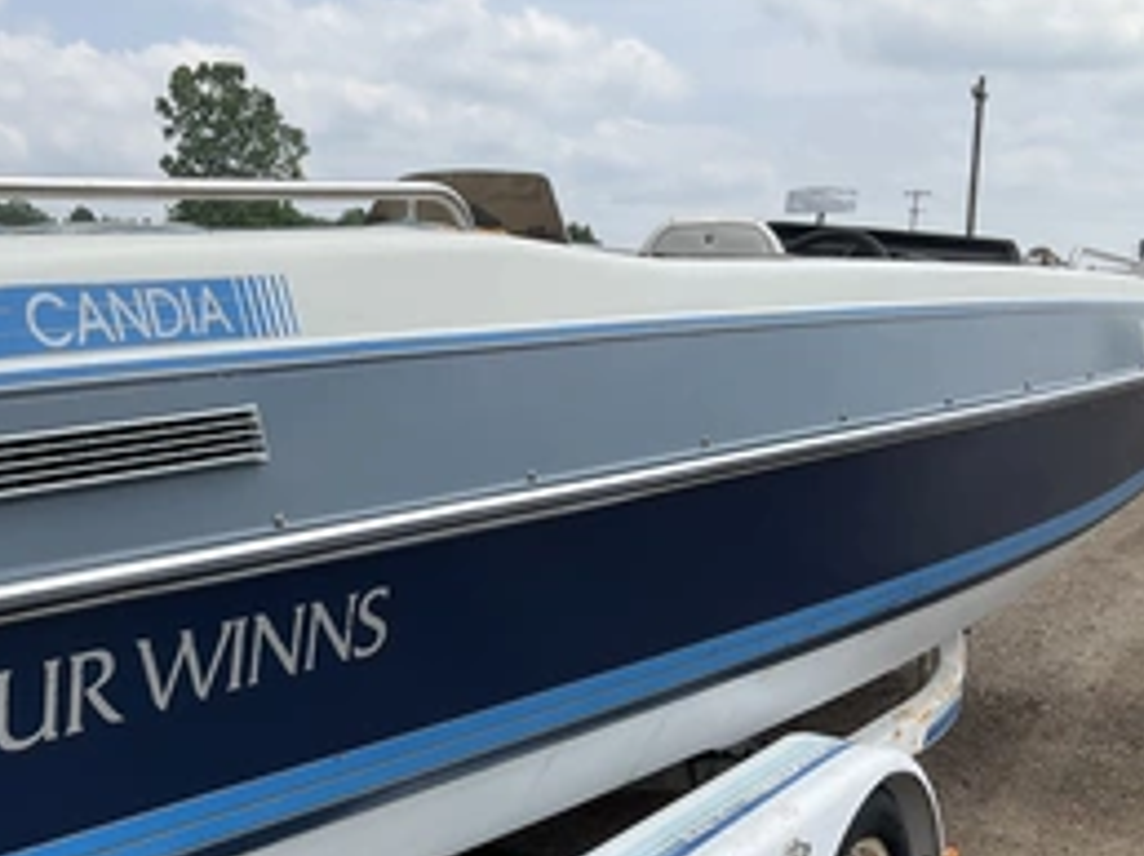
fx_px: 1486
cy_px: 608
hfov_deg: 41.6
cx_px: 381
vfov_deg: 31.7
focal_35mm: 45
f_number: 1.8
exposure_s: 1/1577
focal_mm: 3
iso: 25
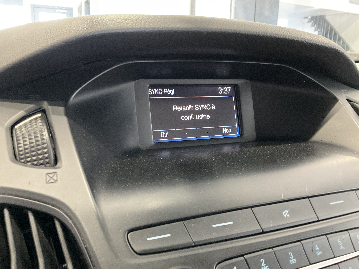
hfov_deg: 61.7
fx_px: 301
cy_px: 134
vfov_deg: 48.2
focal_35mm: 29
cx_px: 180
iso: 320
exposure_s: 1/44
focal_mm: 3
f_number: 1.8
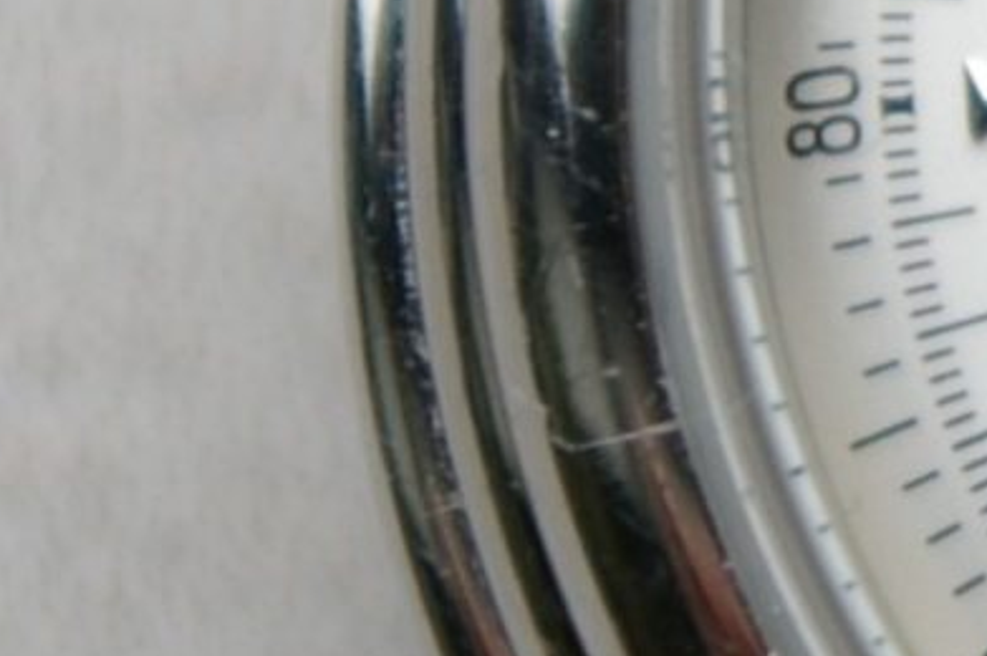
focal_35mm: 314
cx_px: 1939
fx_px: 8601
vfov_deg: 4.4
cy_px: 183
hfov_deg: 6.4
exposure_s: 1/60
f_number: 6.7
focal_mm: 40
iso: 200
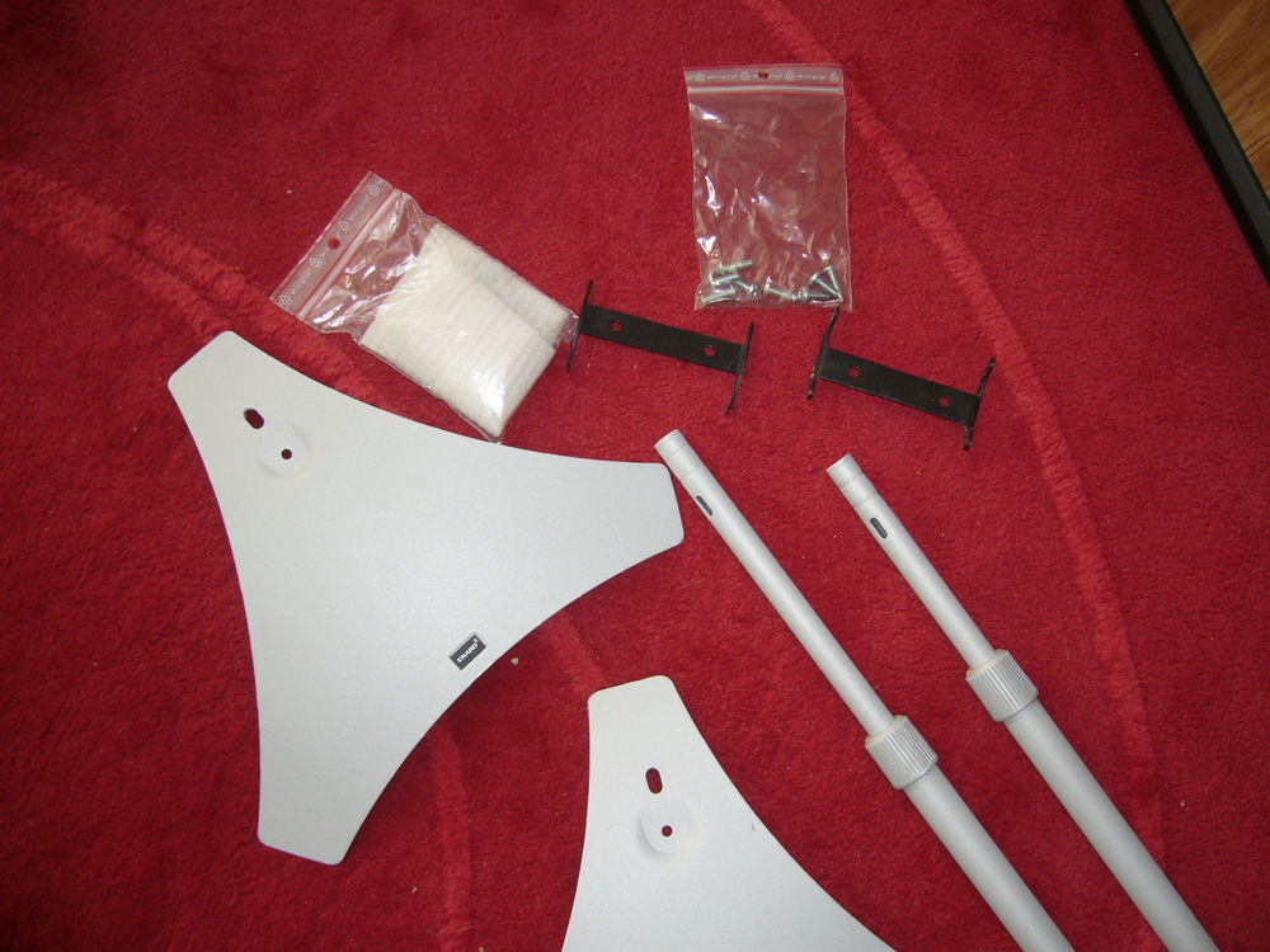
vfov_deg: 40.7
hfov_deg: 52.6
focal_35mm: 35
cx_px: 635
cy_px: 476
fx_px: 1284
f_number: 2.8
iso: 100
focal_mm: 5.8
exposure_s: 1/60
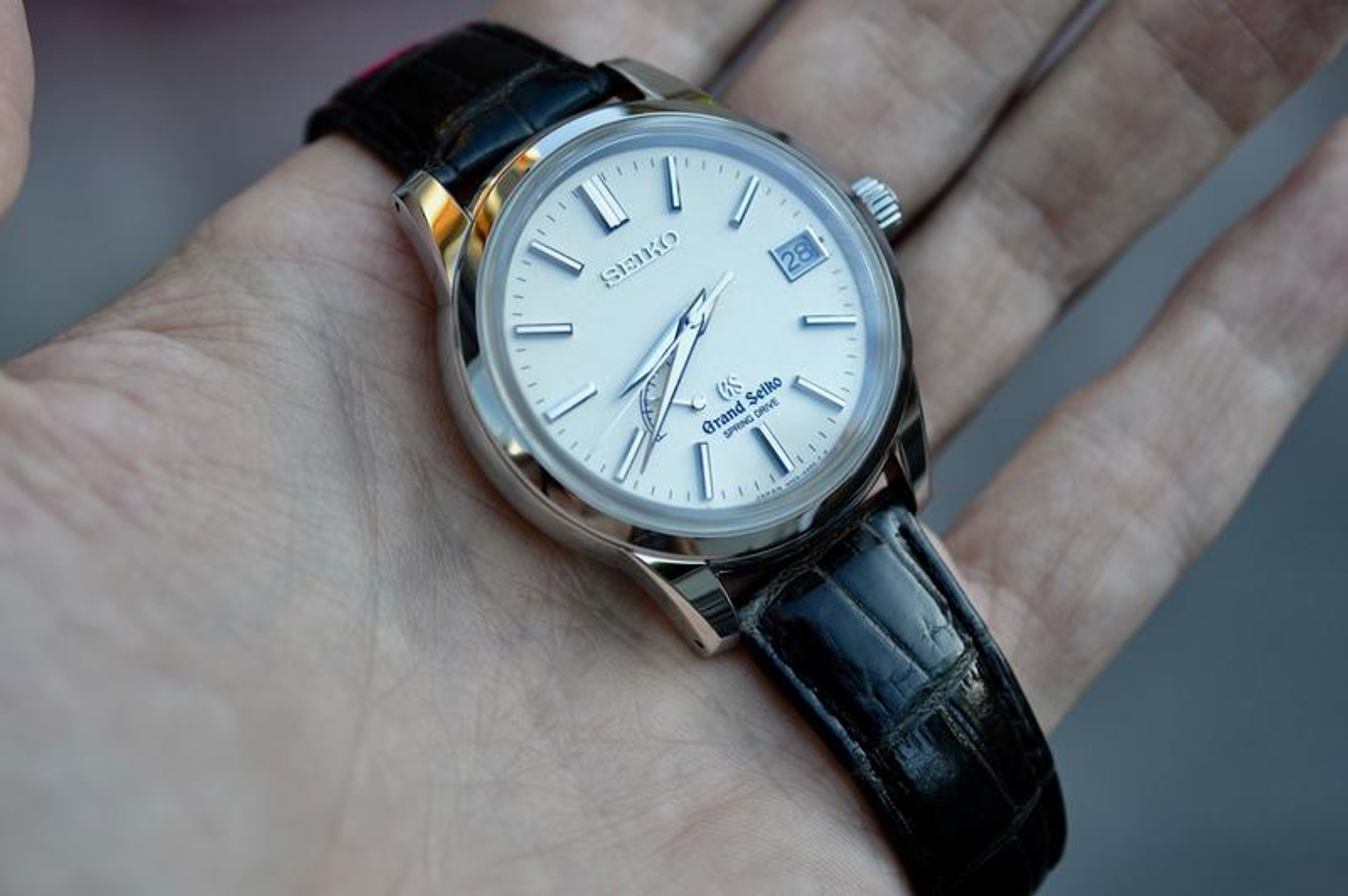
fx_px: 2245
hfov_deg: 33.4
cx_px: 674
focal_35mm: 60
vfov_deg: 22.6
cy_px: 448
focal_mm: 40
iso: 280
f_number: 5.6
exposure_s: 1/125
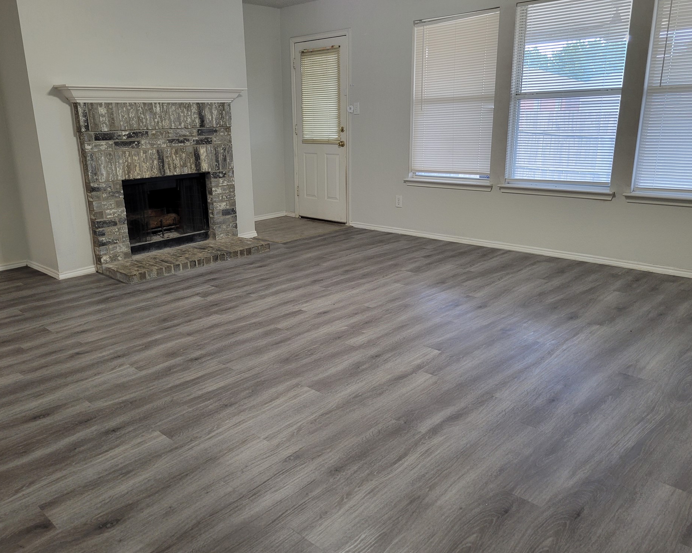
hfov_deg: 62.2
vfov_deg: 51.5
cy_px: 273
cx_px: 324
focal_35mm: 28
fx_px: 573
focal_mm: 5.4
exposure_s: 1/60
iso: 200
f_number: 1.8
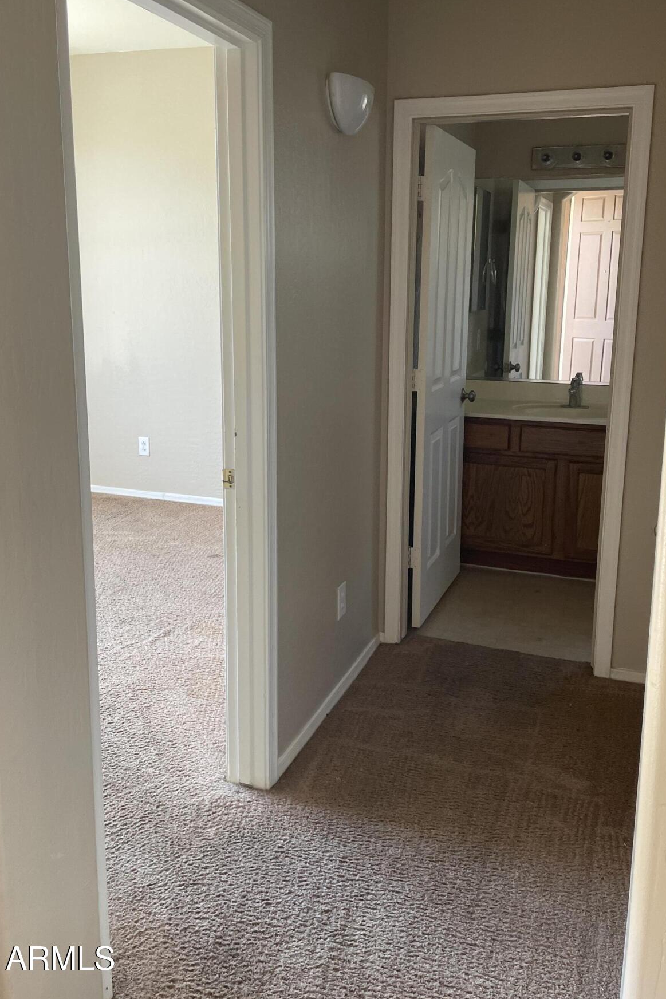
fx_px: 860
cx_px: 352
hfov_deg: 42.3
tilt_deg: -10.0
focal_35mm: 31
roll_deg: +0.9
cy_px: 439
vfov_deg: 60.1
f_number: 1.6
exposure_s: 1/121
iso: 80
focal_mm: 4.2
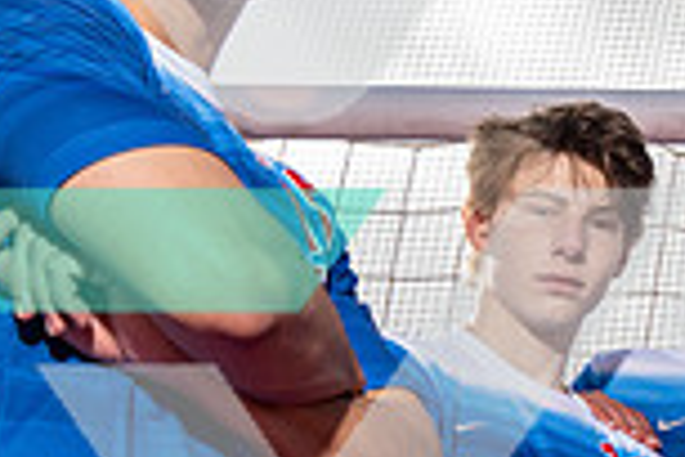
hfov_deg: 19.3
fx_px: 1731
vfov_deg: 14.8
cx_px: 1057
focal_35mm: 91
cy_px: 428
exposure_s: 1/250
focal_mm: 24
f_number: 5.6
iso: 100
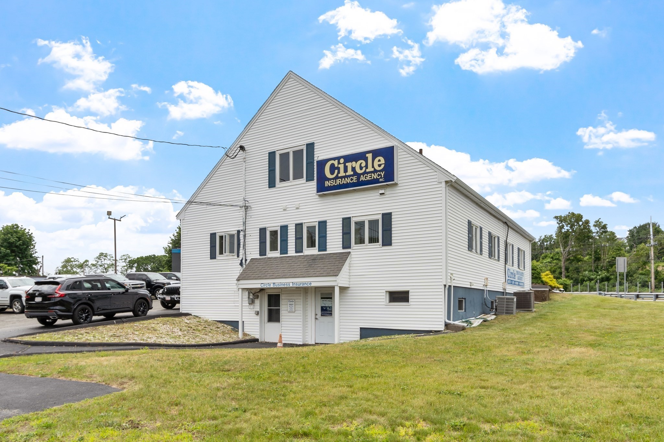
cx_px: 332
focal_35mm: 24
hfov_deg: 73.7
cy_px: 221
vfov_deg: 53.1
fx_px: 443
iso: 100
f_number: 8
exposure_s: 1/320
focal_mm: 16
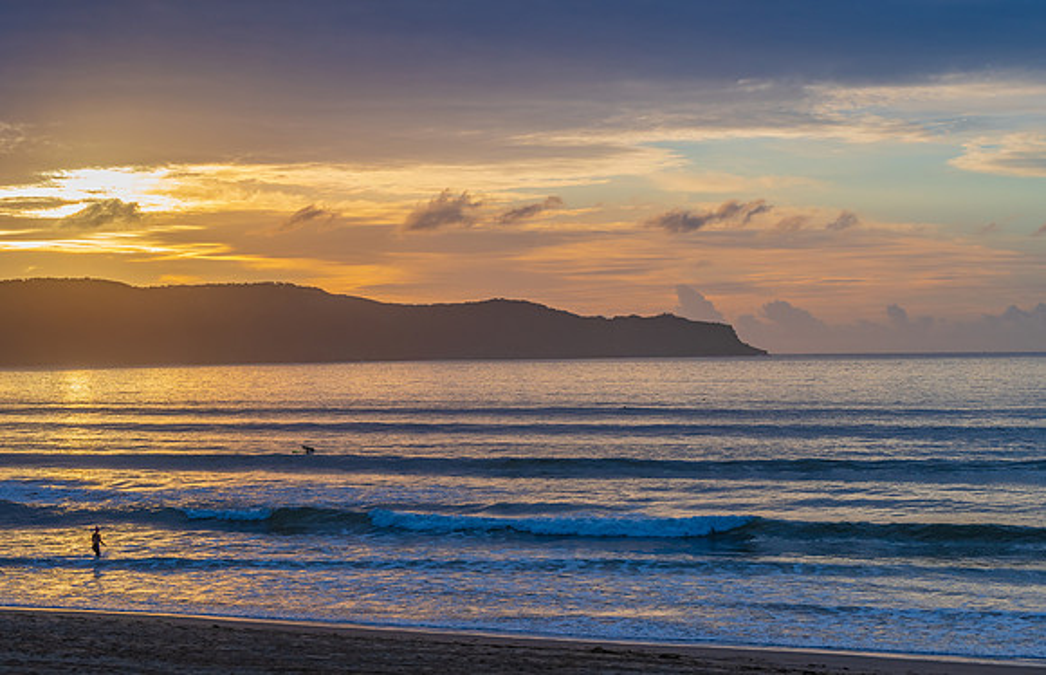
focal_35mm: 76
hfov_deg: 26.7
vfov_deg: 17.4
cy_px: 375
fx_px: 2200
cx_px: 488
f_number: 9
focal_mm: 70
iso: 200
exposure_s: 1/320
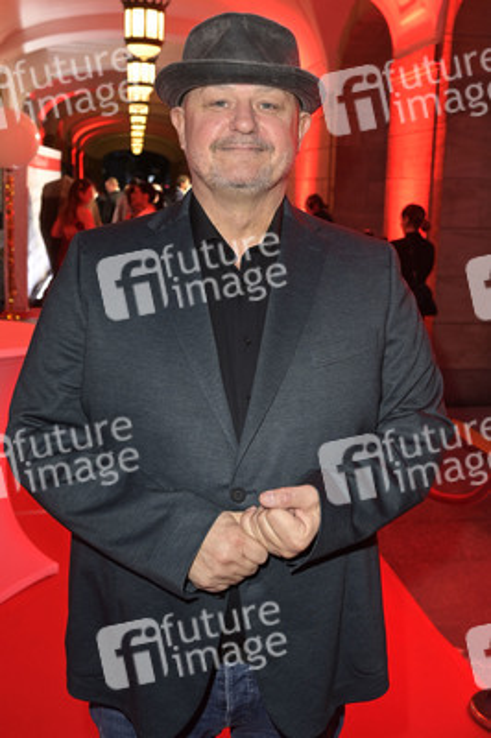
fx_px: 717
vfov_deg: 54.5
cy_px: 369
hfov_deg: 37.8
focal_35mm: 35
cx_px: 246
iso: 1600
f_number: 5.6
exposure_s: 1/60
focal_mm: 35
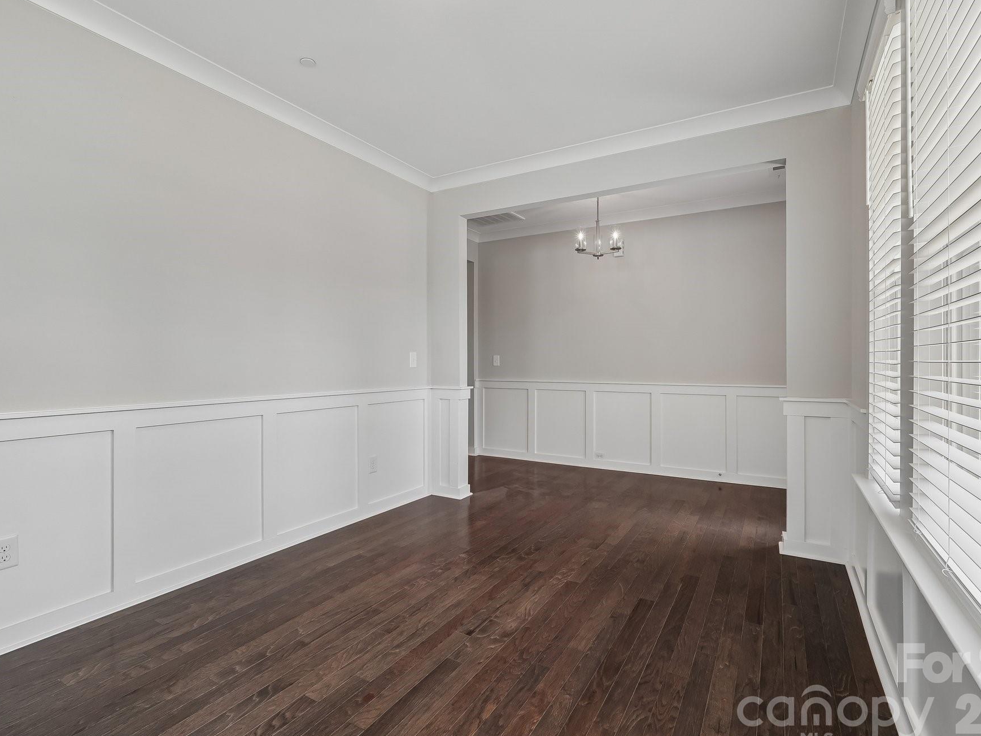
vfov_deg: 74.7
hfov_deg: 91.0
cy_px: 369
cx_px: 499
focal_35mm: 17
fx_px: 482
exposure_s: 1/20
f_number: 8
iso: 400
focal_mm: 10
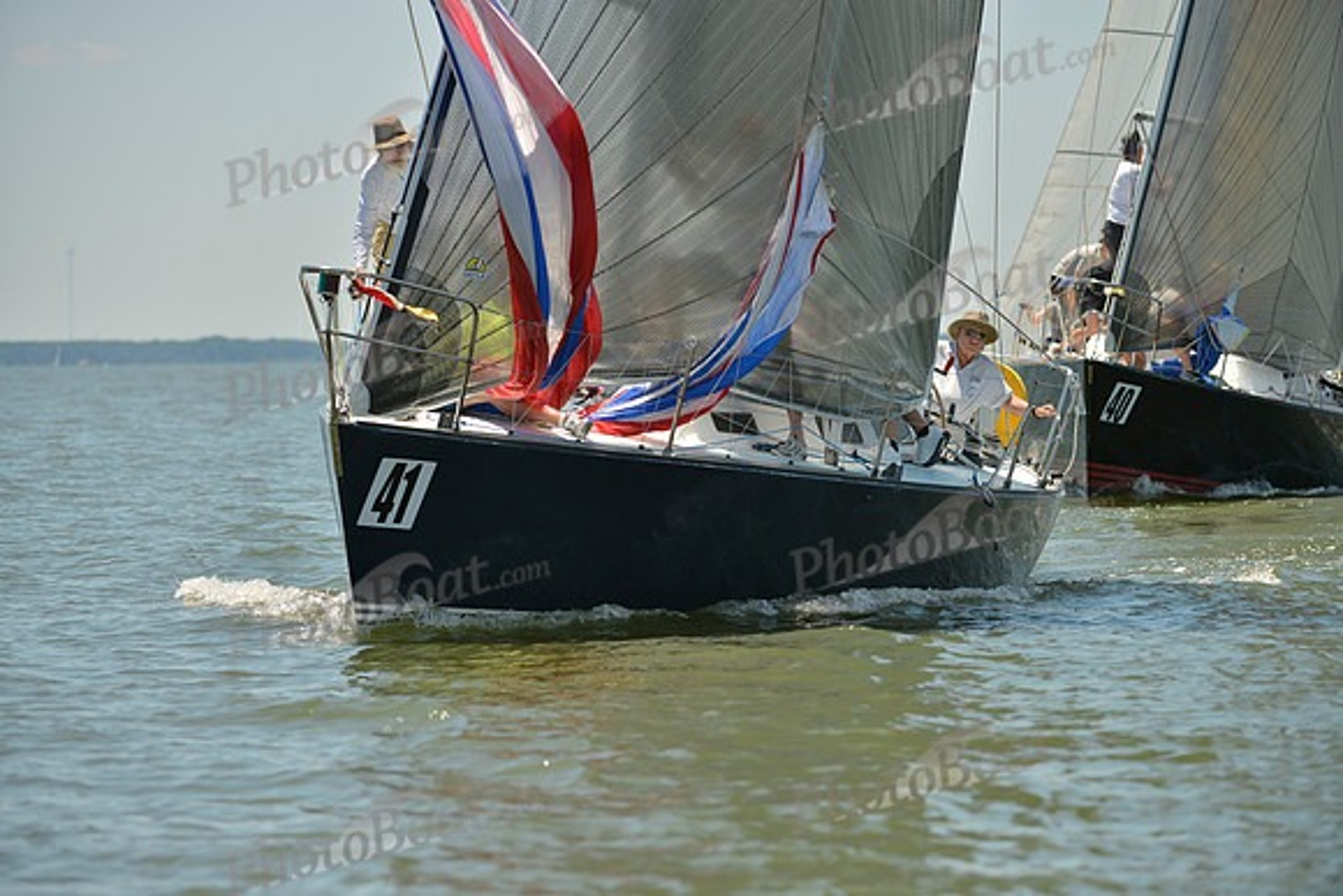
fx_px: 7463
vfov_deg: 6.9
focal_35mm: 200
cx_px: 672
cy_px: 448
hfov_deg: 10.3
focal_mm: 200
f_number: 5
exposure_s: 1/1250
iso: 200
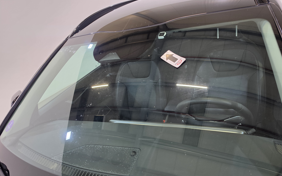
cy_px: 106
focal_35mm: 25
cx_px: 143
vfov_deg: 49.0
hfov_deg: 72.5
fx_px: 192
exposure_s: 1/100
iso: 160
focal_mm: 6.5
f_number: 1.4
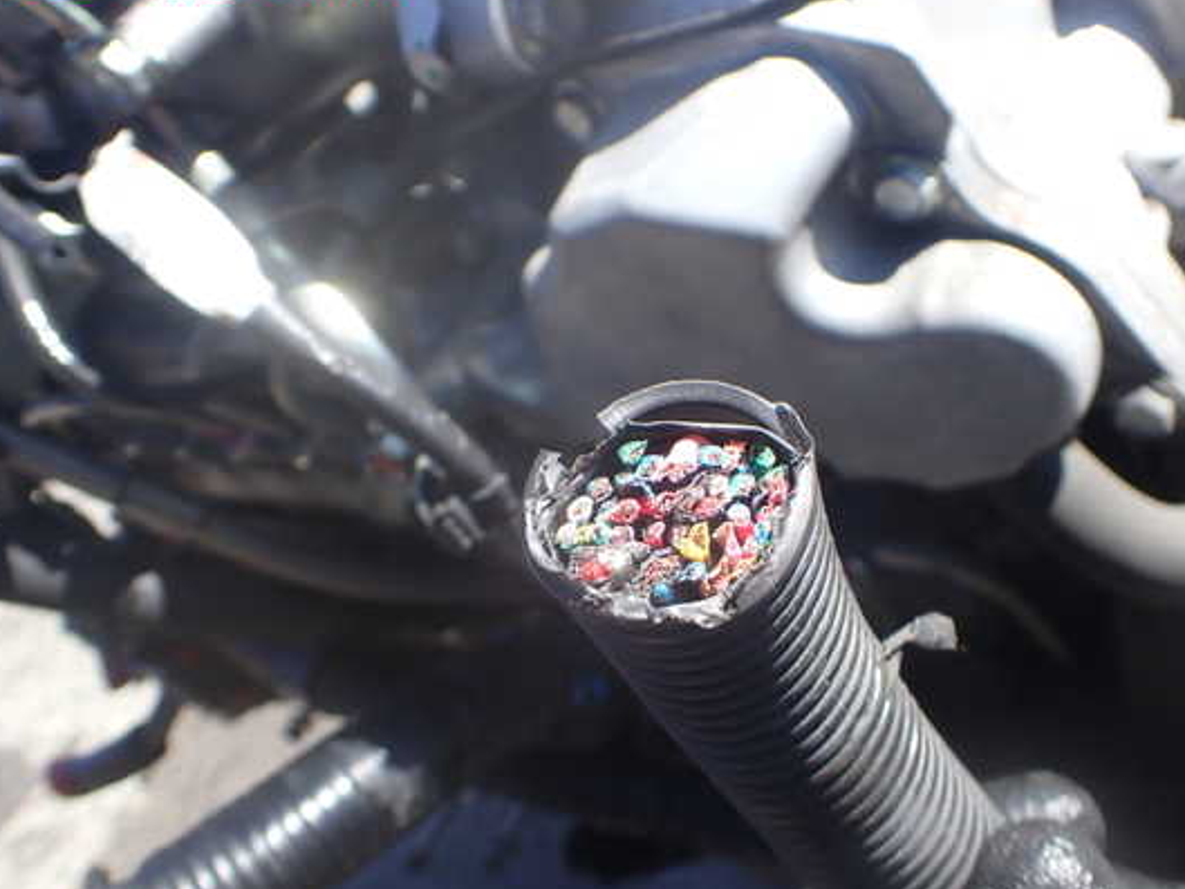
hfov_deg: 53.8
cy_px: 457
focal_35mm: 34
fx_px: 1164
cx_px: 656
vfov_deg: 41.8
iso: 100
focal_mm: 5.4
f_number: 3.2
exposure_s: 1/320
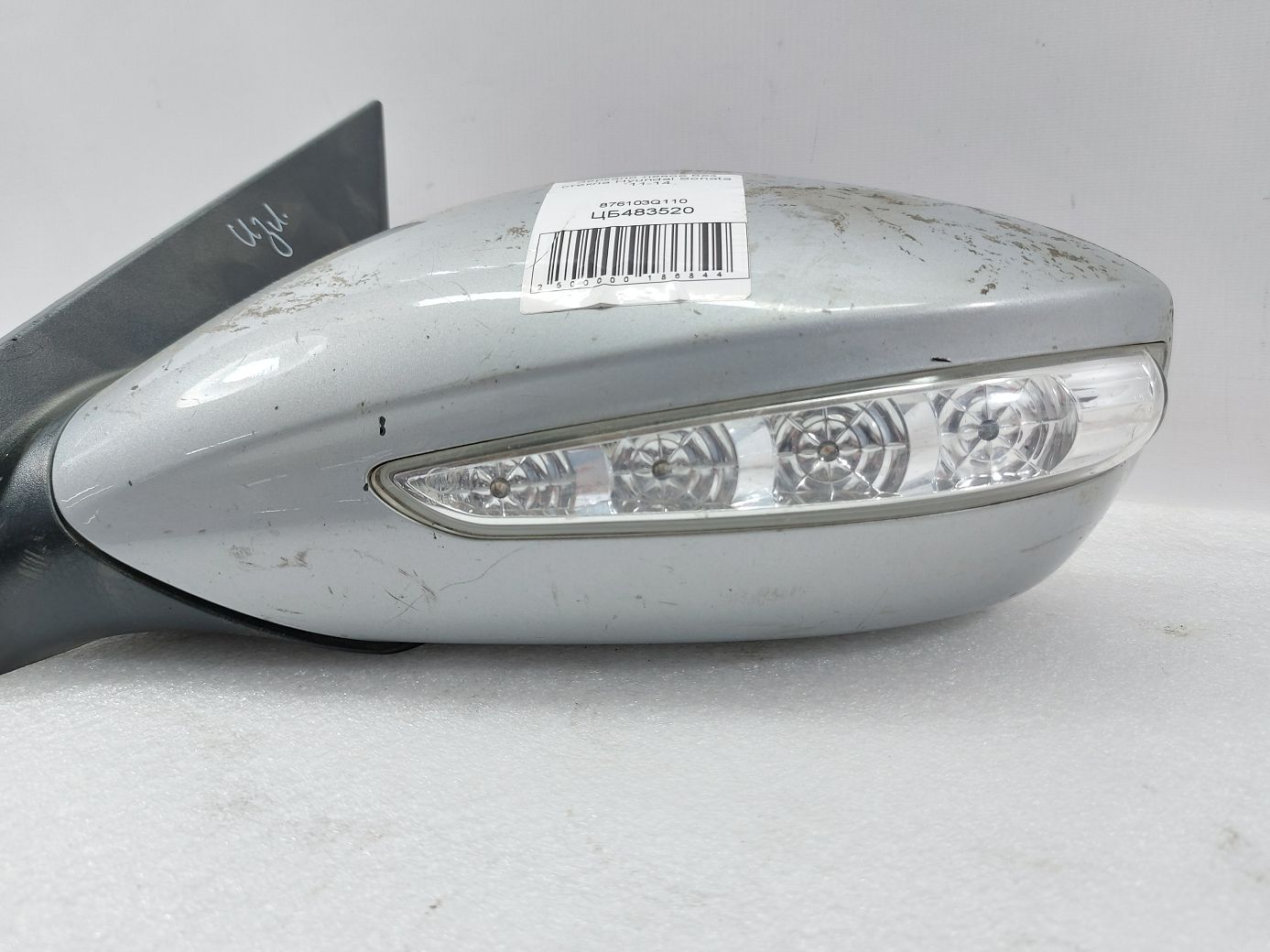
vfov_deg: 56.8
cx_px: 635
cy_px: 476
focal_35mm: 24
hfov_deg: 71.6
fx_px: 880
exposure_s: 1/50
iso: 125
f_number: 1.8
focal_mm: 5.23
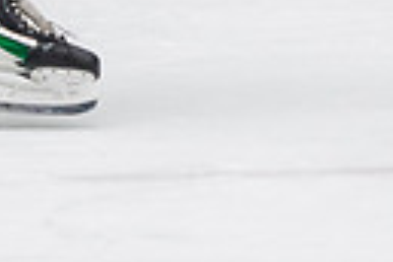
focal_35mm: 890
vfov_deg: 1.5
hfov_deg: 2.3
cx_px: 308
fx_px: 9715
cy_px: -413
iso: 2000
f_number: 3.2
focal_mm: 112
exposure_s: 1/640
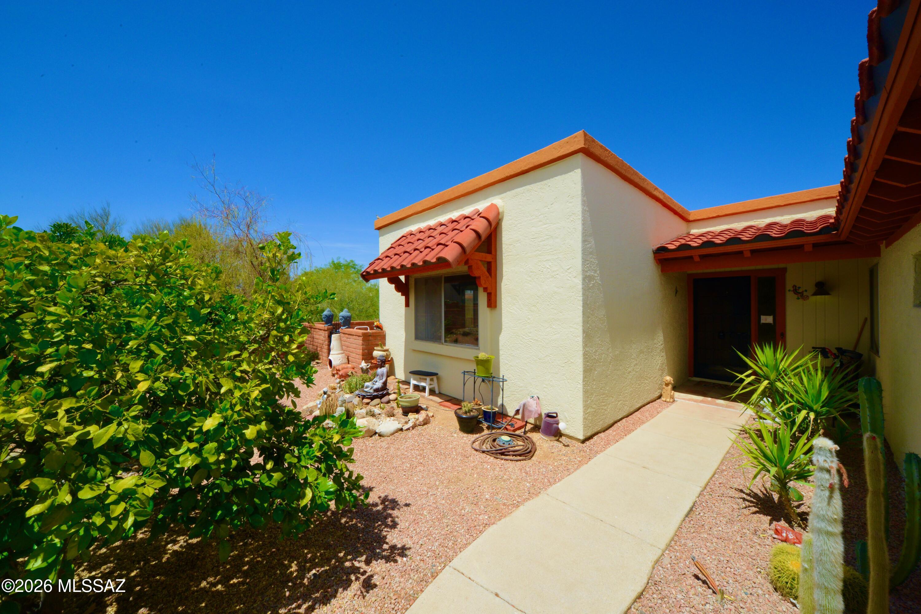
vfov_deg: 90.0
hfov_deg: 112.6
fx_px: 307
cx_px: 460
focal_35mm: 12
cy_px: 307
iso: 800
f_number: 22
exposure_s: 1/320
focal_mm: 12
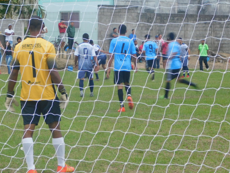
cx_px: 101
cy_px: 90
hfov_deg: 8.9
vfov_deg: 6.7
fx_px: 1481
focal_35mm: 223
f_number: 5.1
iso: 140
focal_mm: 26.3
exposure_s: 1/30
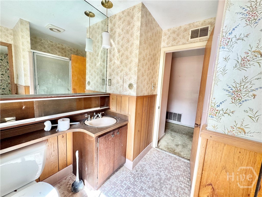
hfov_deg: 102.1
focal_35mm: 14
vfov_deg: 85.7
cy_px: 98
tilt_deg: -7.5
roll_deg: -2.7
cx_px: 131
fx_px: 106
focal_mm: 2.22
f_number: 2.2
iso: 100
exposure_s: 1/99
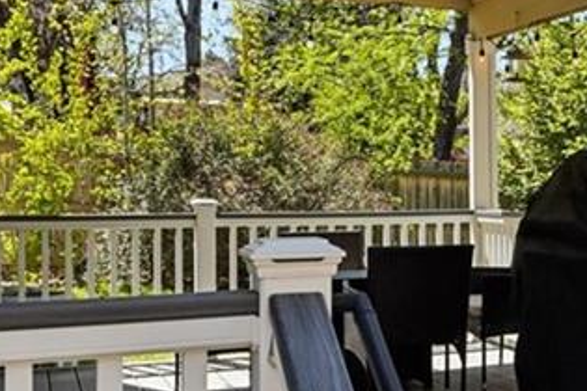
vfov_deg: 19.2
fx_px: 1158
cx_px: 829
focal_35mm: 71
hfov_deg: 23.8
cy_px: 199
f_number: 8
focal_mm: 14
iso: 100
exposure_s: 1/125
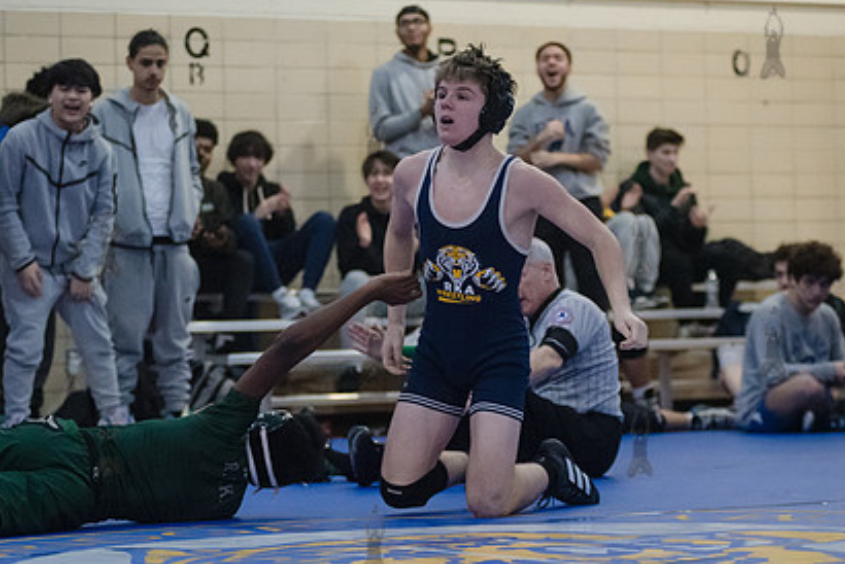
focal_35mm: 130
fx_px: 3053
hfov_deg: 15.8
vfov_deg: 10.6
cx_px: 373
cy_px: 341
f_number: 3.2
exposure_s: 1/400
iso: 8000
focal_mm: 92
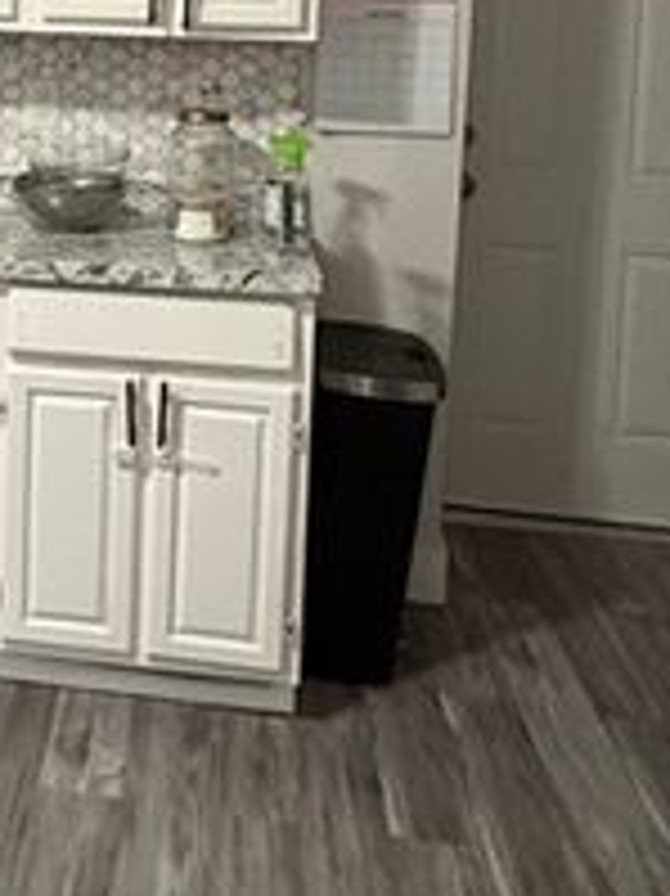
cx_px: -9
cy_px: 83
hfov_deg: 28.8
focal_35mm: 47
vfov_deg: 37.7
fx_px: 1214
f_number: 2.2
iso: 640
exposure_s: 1/60
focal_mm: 2.22
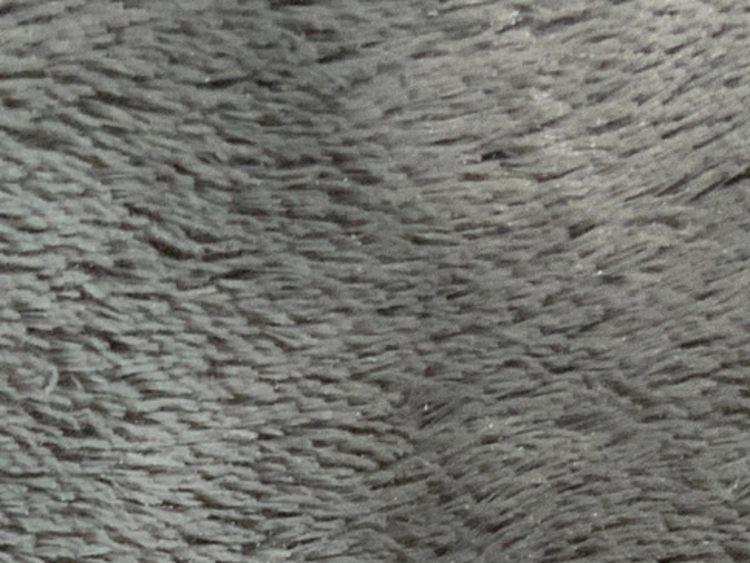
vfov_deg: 8.7
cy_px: 1415
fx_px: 3316
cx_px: 507
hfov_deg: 12.9
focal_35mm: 153
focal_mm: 3
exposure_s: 1/104
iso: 64
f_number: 1.8
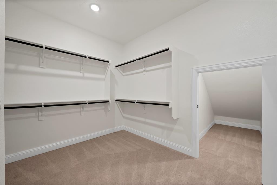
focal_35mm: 13
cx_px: 138
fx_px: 100
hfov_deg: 108.3
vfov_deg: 85.5
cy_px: 92
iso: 640
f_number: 9
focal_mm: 13
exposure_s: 1/6
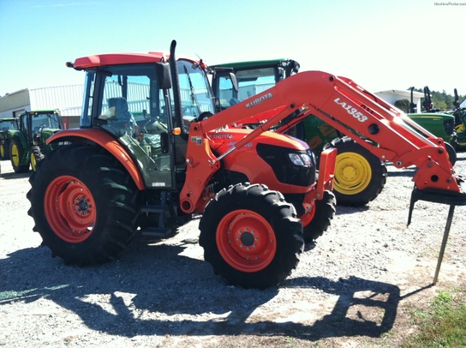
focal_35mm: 35
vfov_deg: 40.6
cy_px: 174
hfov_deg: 52.7
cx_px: 233
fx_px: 470
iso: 80
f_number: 2.8
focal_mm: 3.85
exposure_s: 1/500
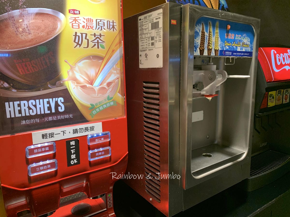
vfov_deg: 53.1
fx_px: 218
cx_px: 145
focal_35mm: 26
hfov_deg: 67.3
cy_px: 108
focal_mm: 4.25
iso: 100
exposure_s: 1/60
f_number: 1.8
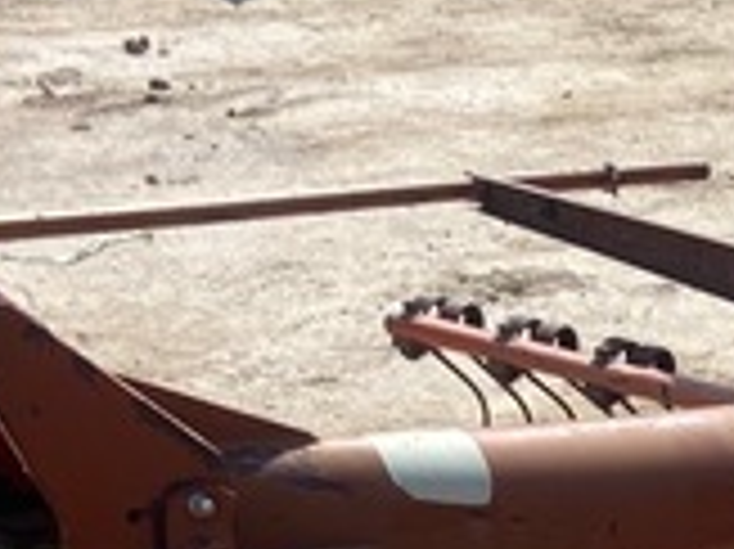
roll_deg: -0.9
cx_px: 1234
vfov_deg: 11.2
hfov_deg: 14.0
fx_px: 2712
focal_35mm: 128
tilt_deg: -24.4
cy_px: 778
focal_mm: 4.25
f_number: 1.8
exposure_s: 1/2183
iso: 32
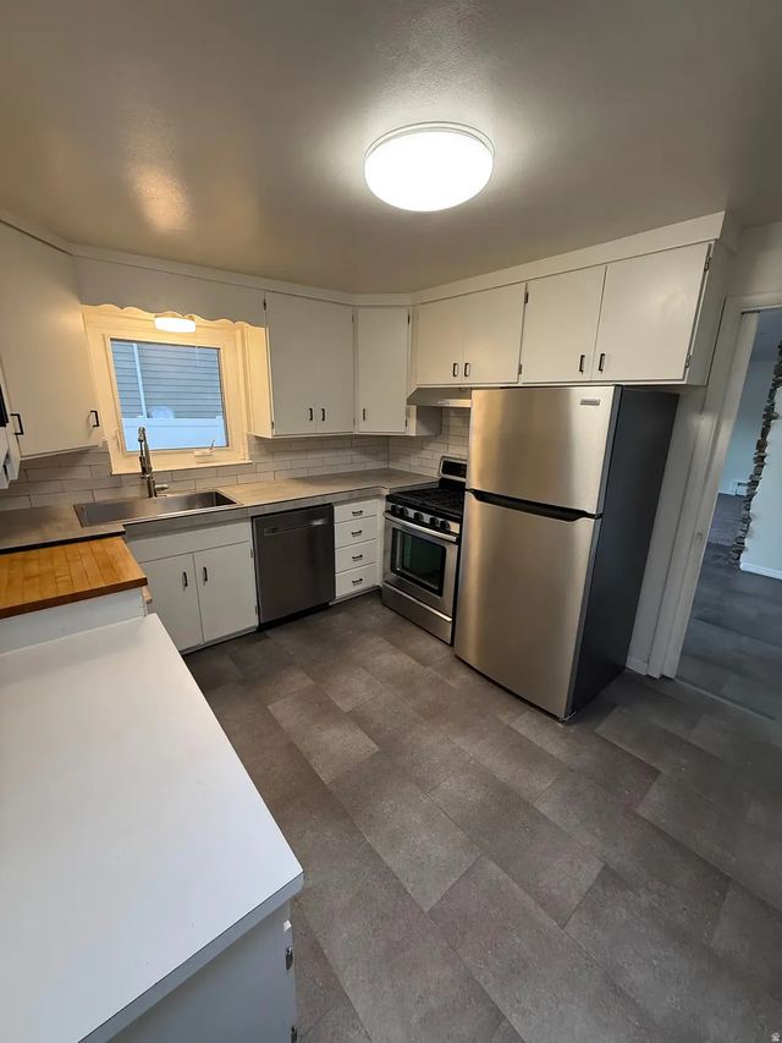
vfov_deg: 102.1
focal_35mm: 14
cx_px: 391
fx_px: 422
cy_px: 522
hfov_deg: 85.7
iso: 200
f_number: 2.2
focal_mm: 2.22
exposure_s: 1/60
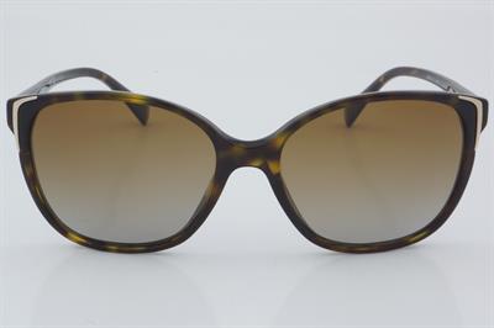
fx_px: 1131
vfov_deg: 16.5
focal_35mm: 82
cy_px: 164
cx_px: 247
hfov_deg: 24.6
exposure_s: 1/3
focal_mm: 55
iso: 100
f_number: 32
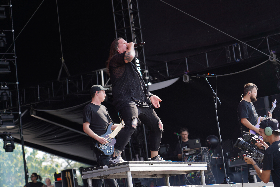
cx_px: 140
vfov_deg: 13.0
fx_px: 817
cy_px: 94
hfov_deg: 19.5
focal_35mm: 105
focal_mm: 105
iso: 100
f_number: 4.5
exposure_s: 1/250
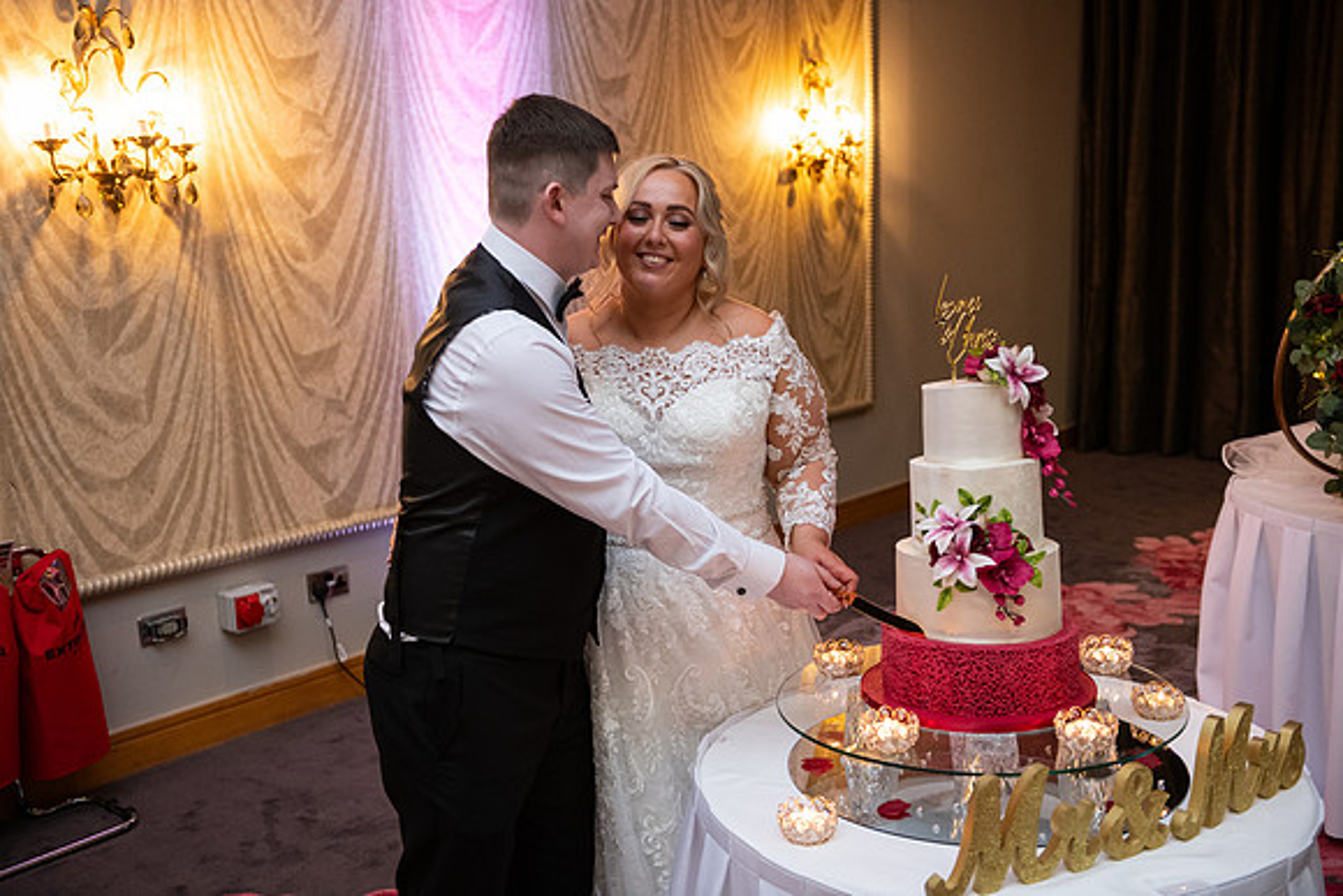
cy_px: 448
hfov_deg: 50.7
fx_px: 1418
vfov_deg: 35.1
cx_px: 672
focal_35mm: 38
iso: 1250
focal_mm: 38
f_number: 3.5
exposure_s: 1/160
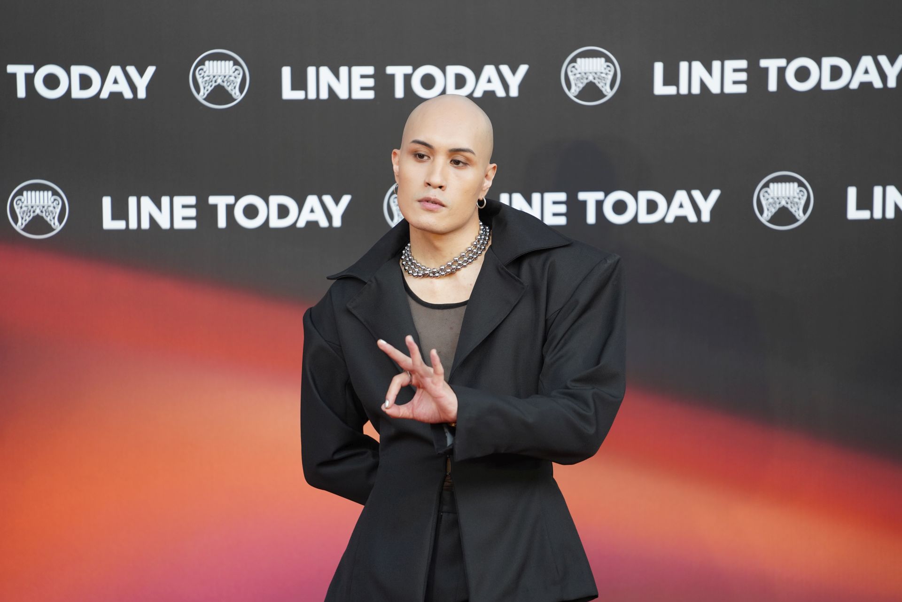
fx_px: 5012
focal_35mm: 200
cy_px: 301
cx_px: 451
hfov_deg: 10.3
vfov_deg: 6.9
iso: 500
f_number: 2.8
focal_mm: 200
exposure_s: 1/250
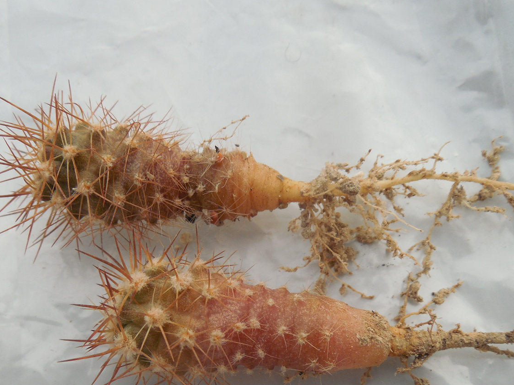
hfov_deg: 42.9
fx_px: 653
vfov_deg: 32.5
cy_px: 271
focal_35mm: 44
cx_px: 223
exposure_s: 1/400
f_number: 3.6
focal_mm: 5.6
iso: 125
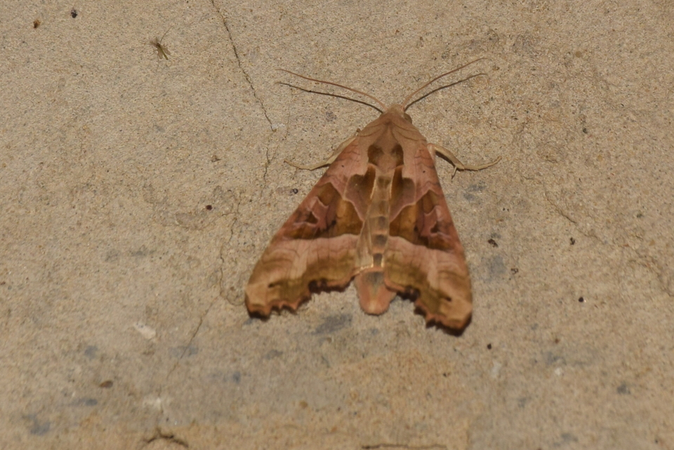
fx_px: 3931
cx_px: 337
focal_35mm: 210
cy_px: 225
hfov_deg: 9.8
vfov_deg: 6.5
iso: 100
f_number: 13
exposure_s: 1/160
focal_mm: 140
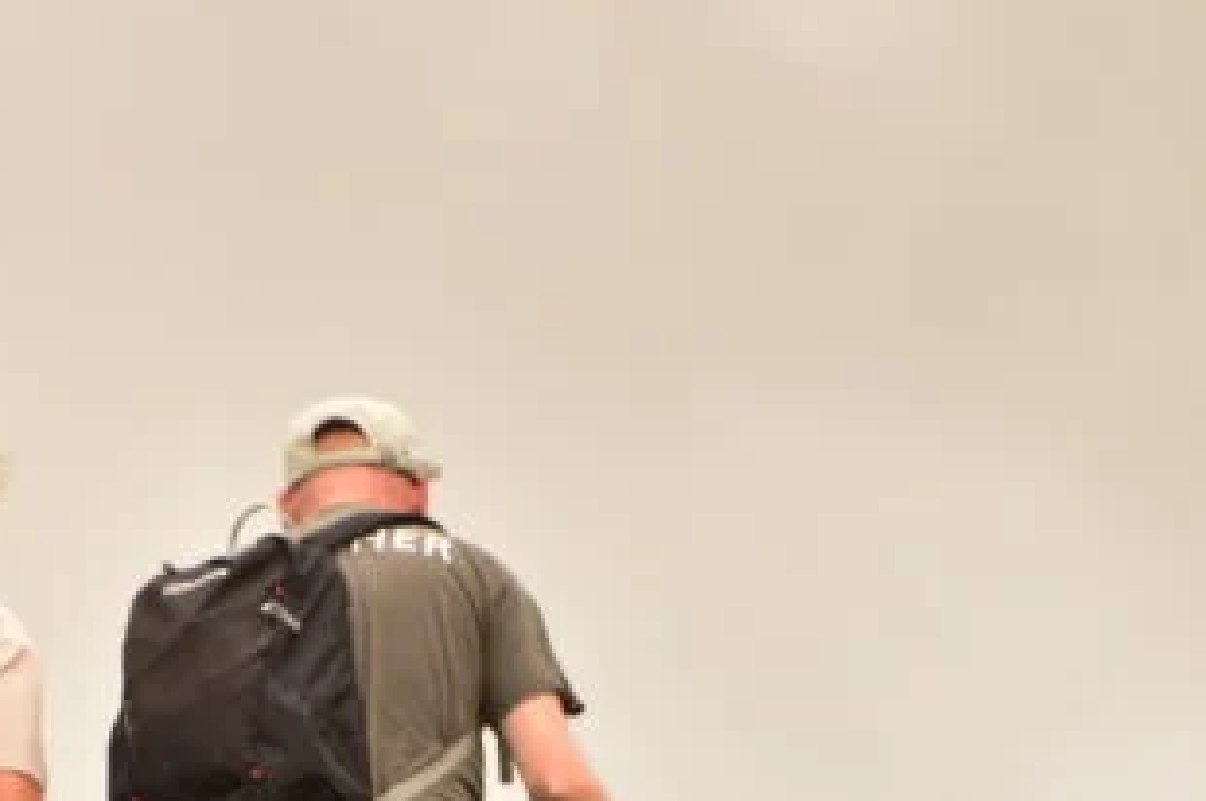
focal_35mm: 1163
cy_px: 647
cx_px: 381
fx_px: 38919
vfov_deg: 1.2
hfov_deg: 1.8
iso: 100
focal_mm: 300
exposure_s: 1/125
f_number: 6.3
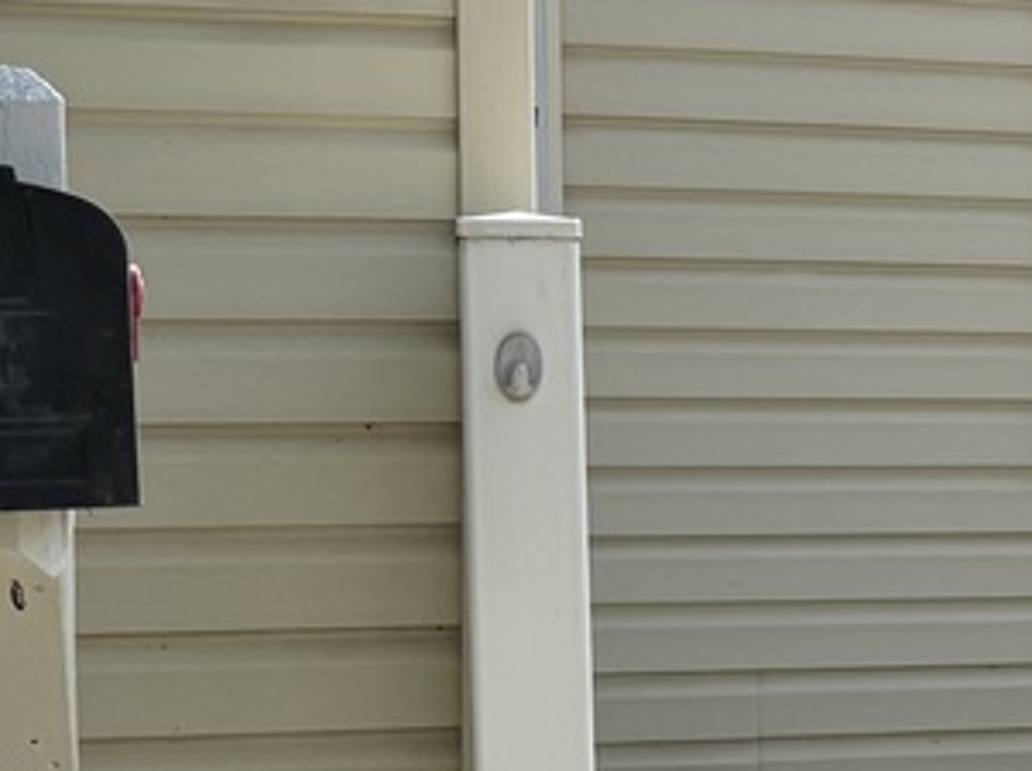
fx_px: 3424
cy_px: 562
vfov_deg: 12.8
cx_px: 2064
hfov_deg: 14.3
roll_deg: -0.1
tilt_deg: -2.7
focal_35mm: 115
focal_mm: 6.76
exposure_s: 1/2445
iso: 80
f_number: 1.78
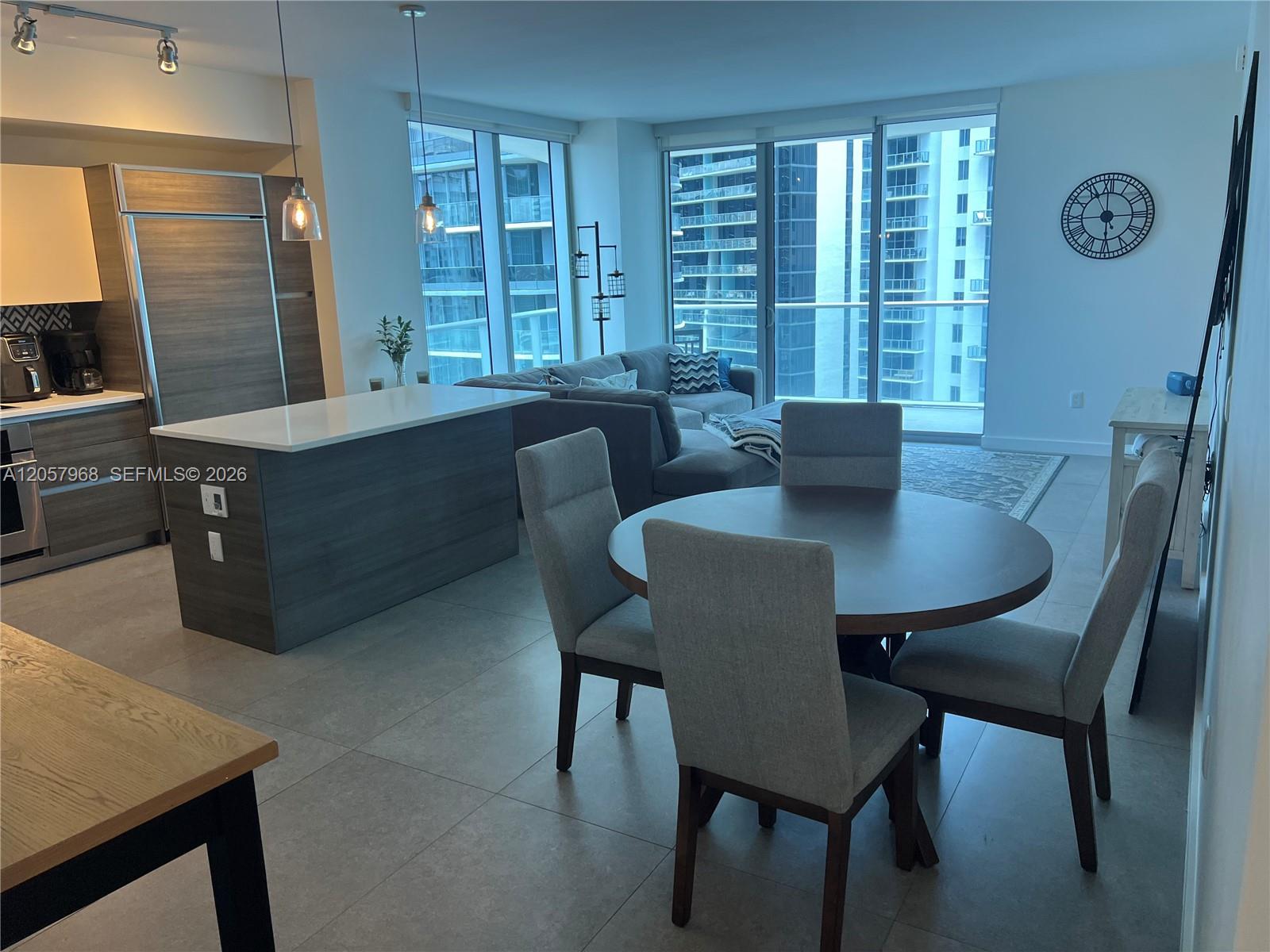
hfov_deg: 67.3
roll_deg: +2.6
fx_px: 954
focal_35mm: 26
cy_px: 476
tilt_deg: -10.3
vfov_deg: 53.1
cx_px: 635
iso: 80
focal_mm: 5.7
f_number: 1.5
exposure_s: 1/120
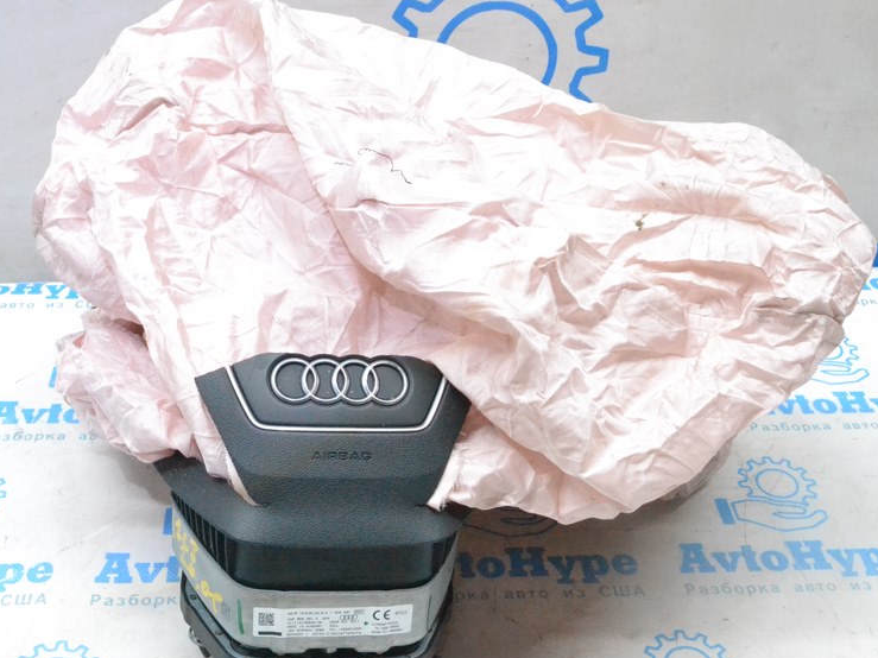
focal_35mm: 48
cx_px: 396
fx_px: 1217
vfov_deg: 30.2
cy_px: 358
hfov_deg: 39.6
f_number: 10
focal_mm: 24
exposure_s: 1/125
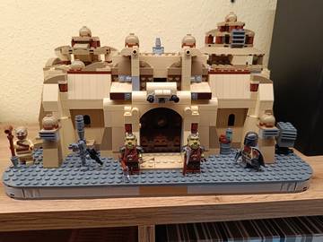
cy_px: 121
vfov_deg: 56.8
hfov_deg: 71.6
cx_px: 162
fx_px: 224
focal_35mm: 24
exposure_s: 1/50.1
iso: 366
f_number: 1.88
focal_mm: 5.59
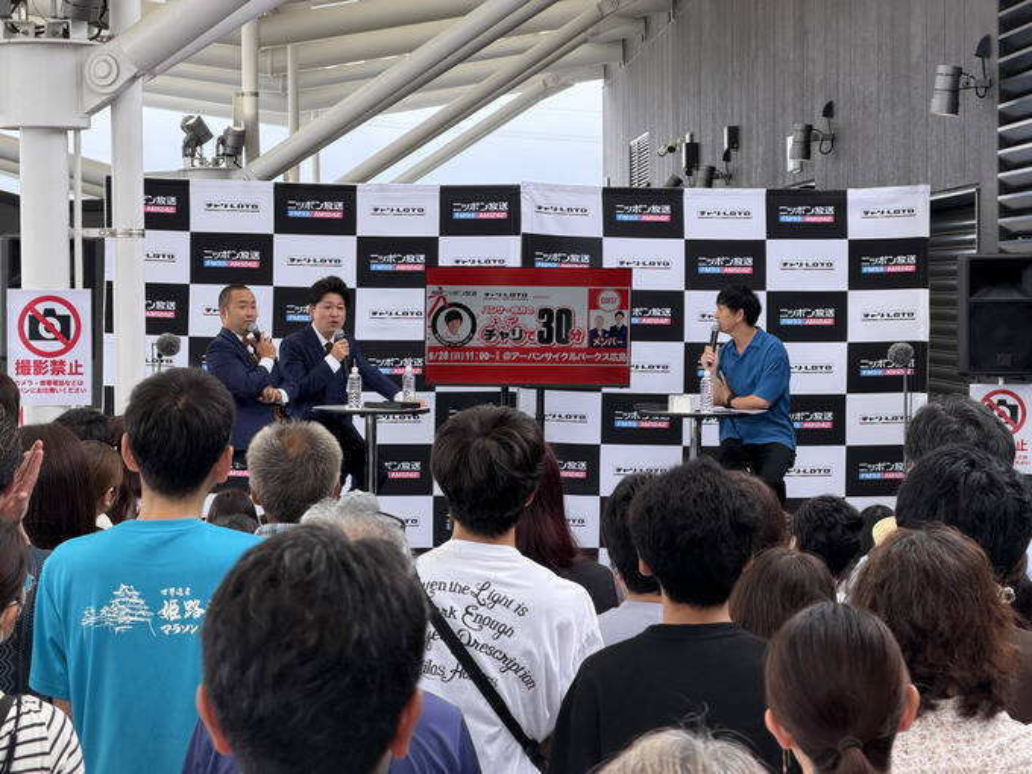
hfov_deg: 19.6
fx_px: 2981
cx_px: 516
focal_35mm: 100
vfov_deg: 14.8
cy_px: 387
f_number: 2.8
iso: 64
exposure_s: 1/121
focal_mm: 16.89
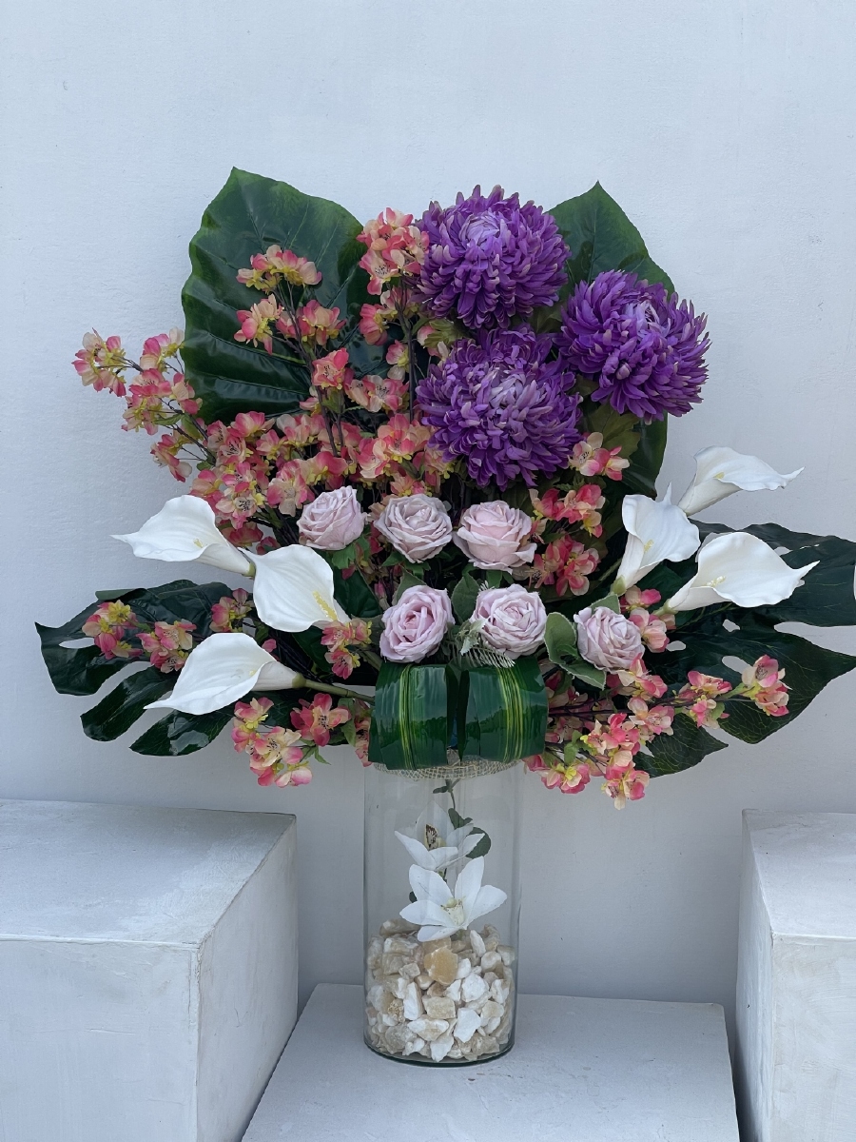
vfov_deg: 30.3
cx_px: 428
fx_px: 2110
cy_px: 571
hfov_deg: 22.9
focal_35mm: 64
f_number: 2.2
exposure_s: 1/252
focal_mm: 7.5
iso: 20
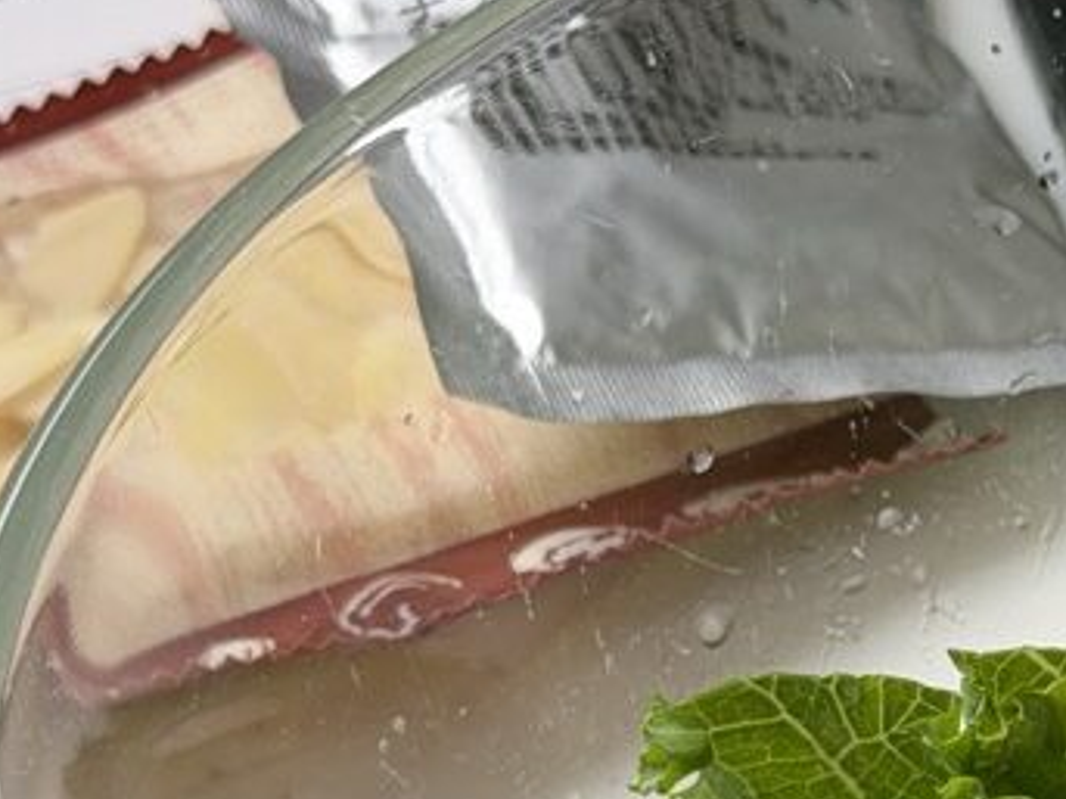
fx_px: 5172
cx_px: 1296
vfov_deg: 8.8
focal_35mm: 168
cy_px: 880
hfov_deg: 11.5
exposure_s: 1/49
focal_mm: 6.76
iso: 80
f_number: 1.78
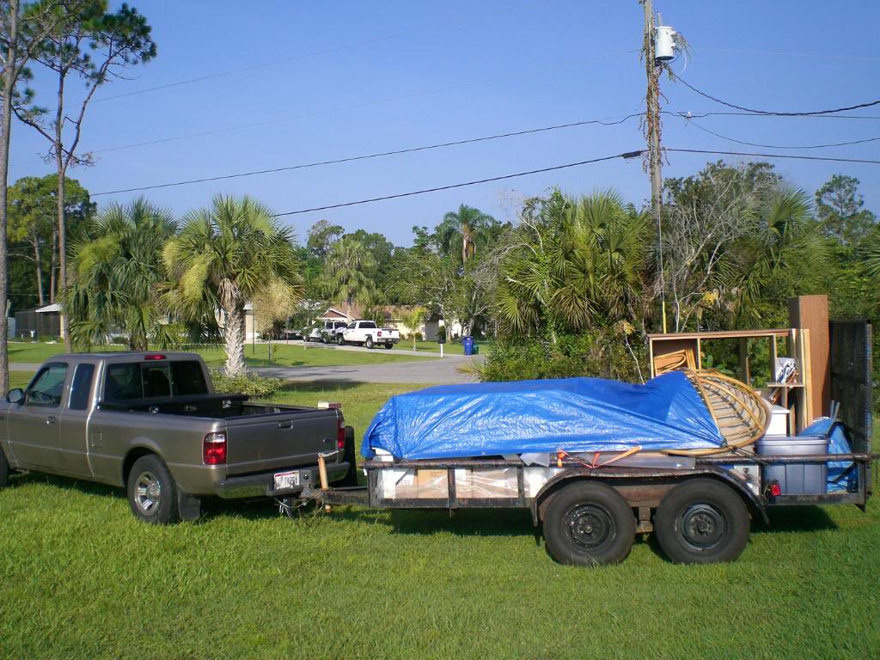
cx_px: 440
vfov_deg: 37.7
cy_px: 330
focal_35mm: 38
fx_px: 966
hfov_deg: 49.0
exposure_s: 1/400
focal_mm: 6.3
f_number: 4.4
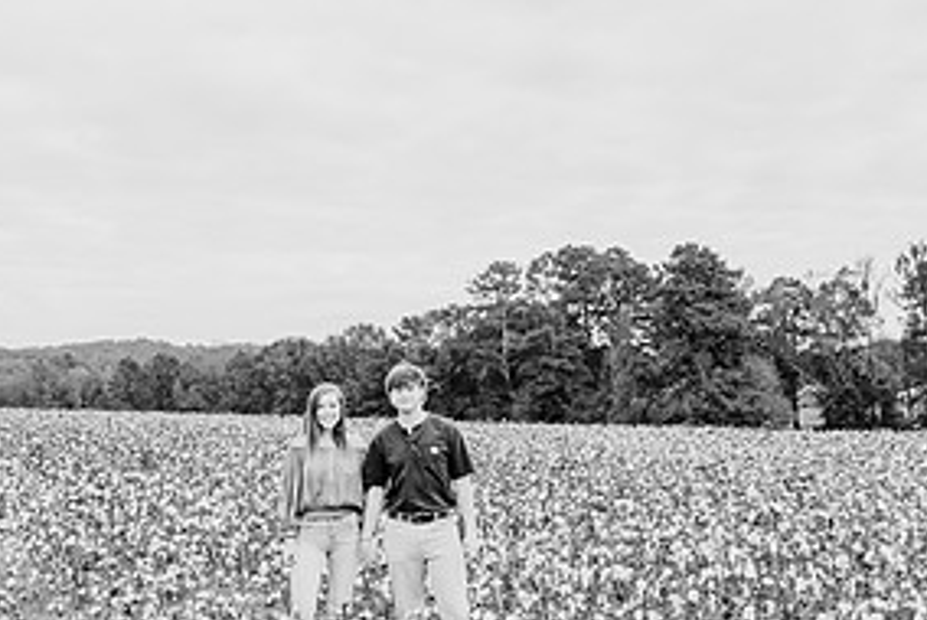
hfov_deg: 40.2
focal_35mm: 49
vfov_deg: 27.2
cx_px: 401
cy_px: 158
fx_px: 1263
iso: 400
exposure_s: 1/640
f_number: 4
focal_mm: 24
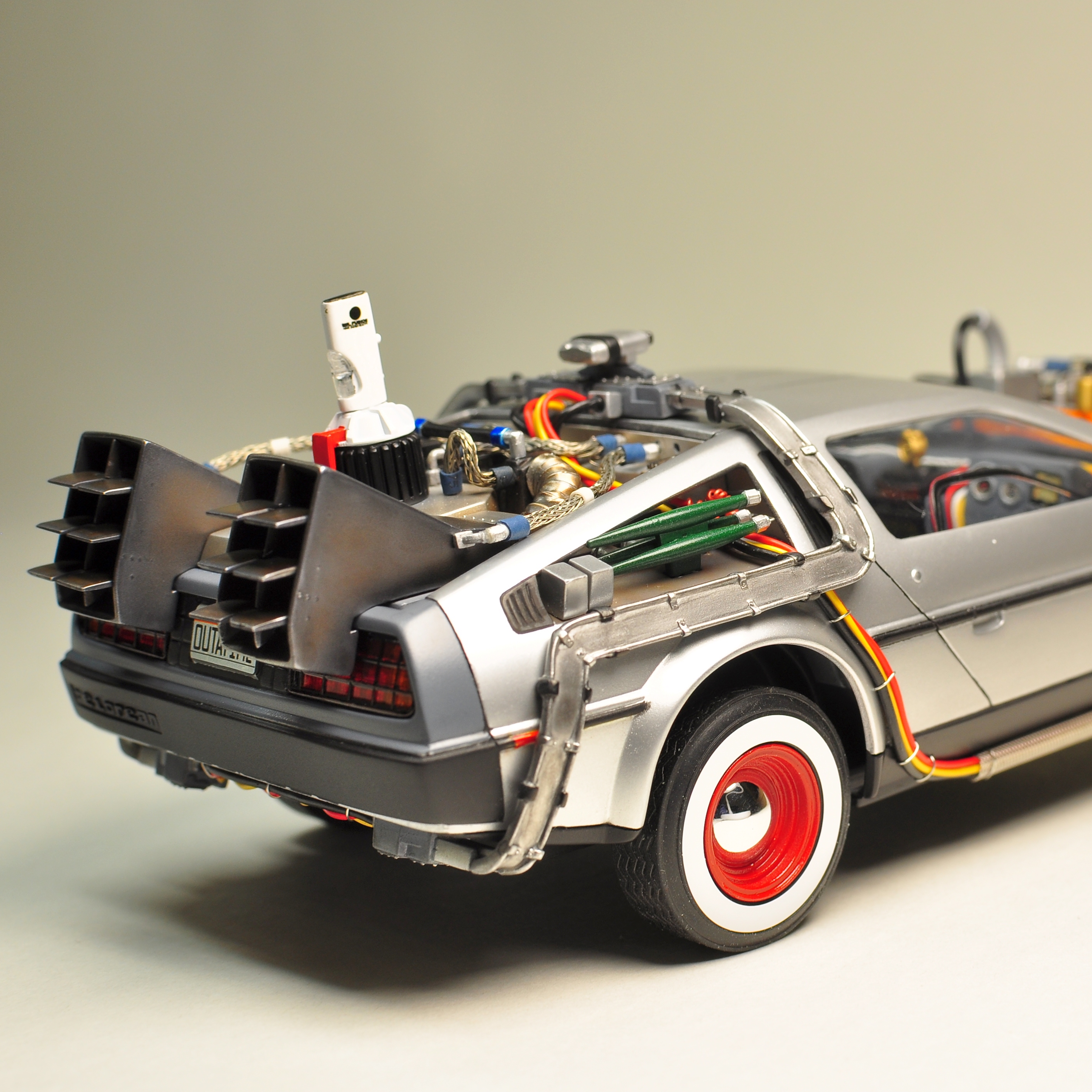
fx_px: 2414
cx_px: 727
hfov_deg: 25.4
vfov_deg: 25.5
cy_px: 545
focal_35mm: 68
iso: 200
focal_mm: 35
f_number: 7.1
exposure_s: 1/80
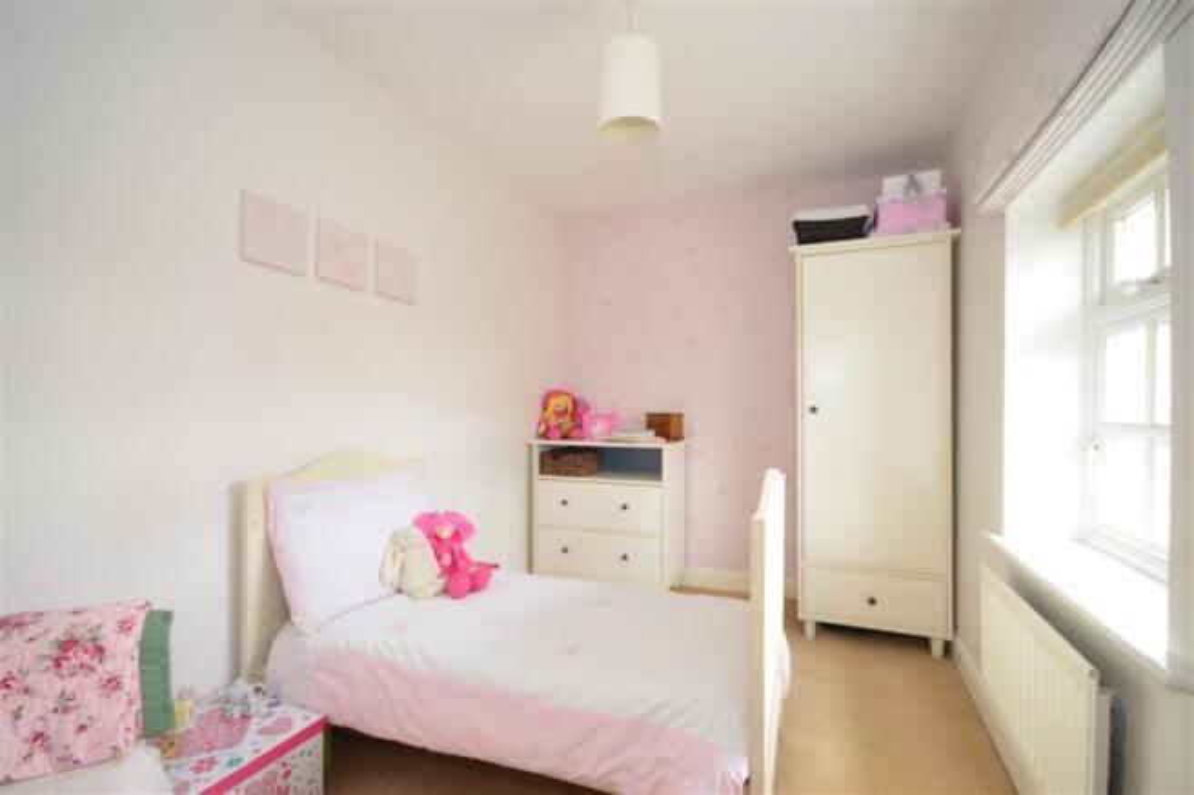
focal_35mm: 16
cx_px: 597
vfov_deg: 72.0
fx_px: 547
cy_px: 398
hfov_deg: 95.0
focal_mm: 11
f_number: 5.6
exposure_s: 1/30
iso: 400
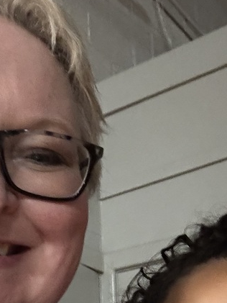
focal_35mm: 73
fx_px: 638
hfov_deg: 20.1
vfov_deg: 26.0
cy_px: 255
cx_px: 67
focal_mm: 2.69
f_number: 1.9
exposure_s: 1/17
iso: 640
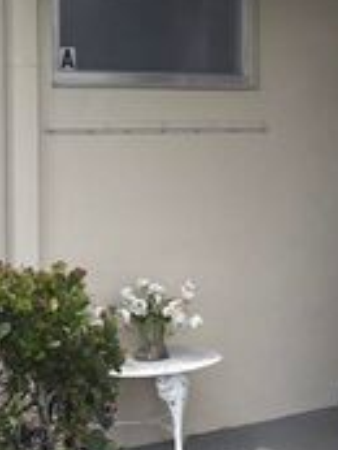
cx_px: 437
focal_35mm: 100
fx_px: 1300
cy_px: 144
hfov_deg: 14.2
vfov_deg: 19.6
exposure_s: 1/3623
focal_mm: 5.96
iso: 50
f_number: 1.6
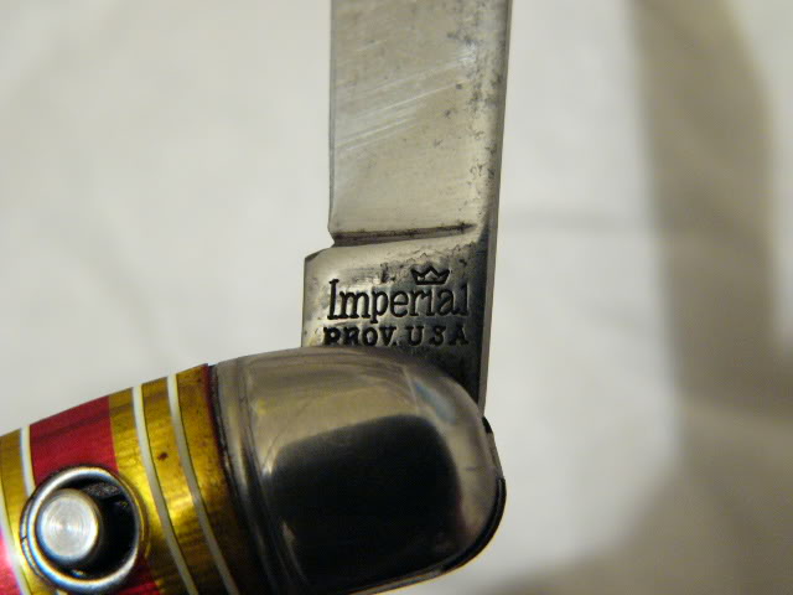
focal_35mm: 72
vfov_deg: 20.4
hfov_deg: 27.0
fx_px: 1649
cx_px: 396
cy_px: 298
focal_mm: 12
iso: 200
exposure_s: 1/13
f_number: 2.8
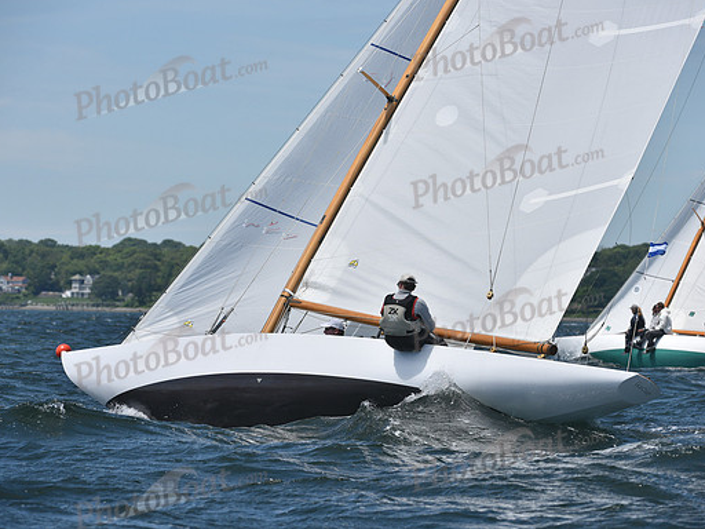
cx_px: 340
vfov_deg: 6.8
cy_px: 264
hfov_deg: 9.1
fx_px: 4440
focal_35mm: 218
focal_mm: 200
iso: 250
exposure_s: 1/1600
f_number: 6.3
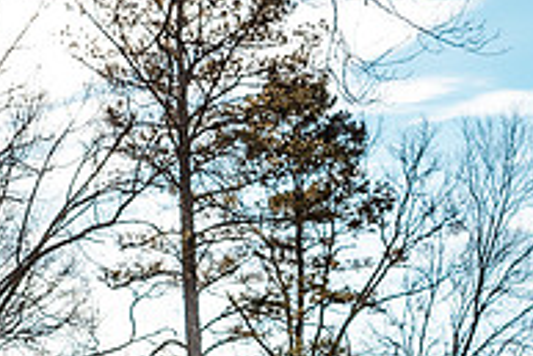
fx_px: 1200
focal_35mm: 81
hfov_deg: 24.6
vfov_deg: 15.6
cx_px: 104
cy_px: 526
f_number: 3.2
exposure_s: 1/2500
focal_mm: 24
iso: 360
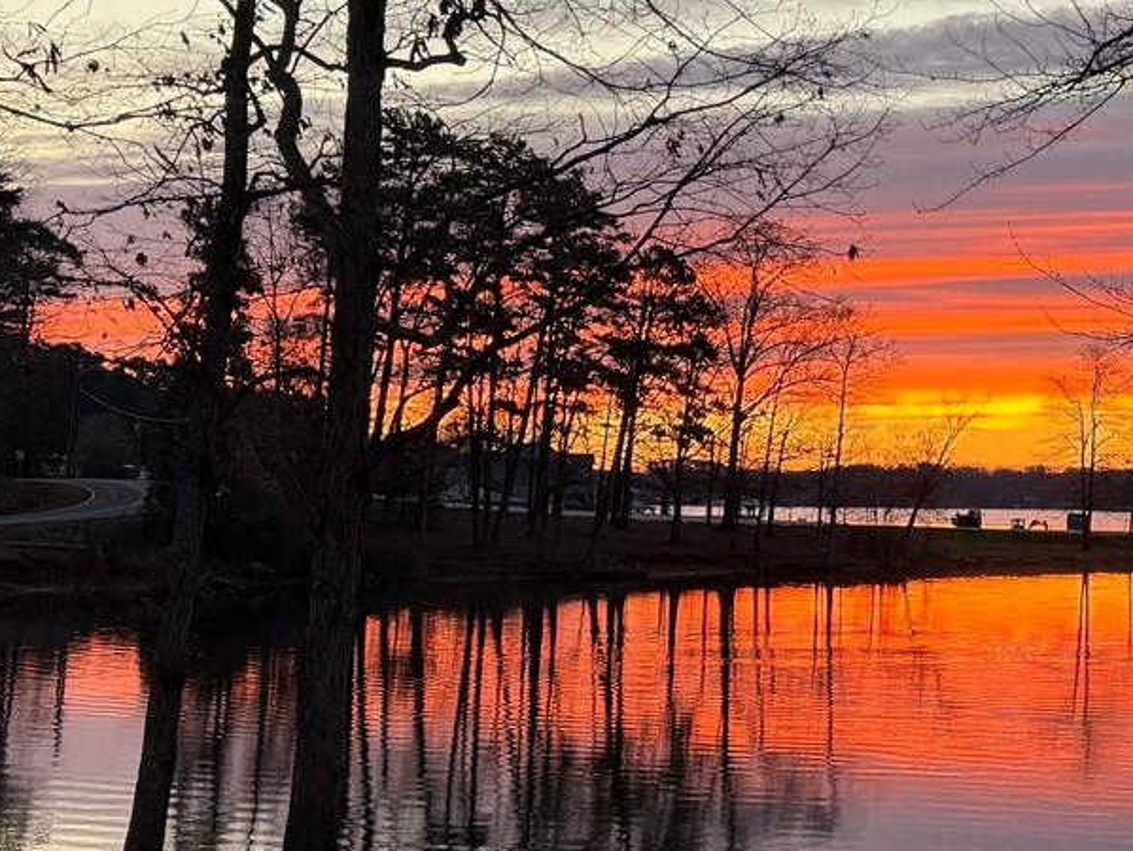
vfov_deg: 18.0
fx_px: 2686
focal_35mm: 82
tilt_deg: +4.4
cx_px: 1351
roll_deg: -1.8
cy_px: 282
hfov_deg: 22.1
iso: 100
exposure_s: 1/121
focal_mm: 6.76
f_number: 1.78
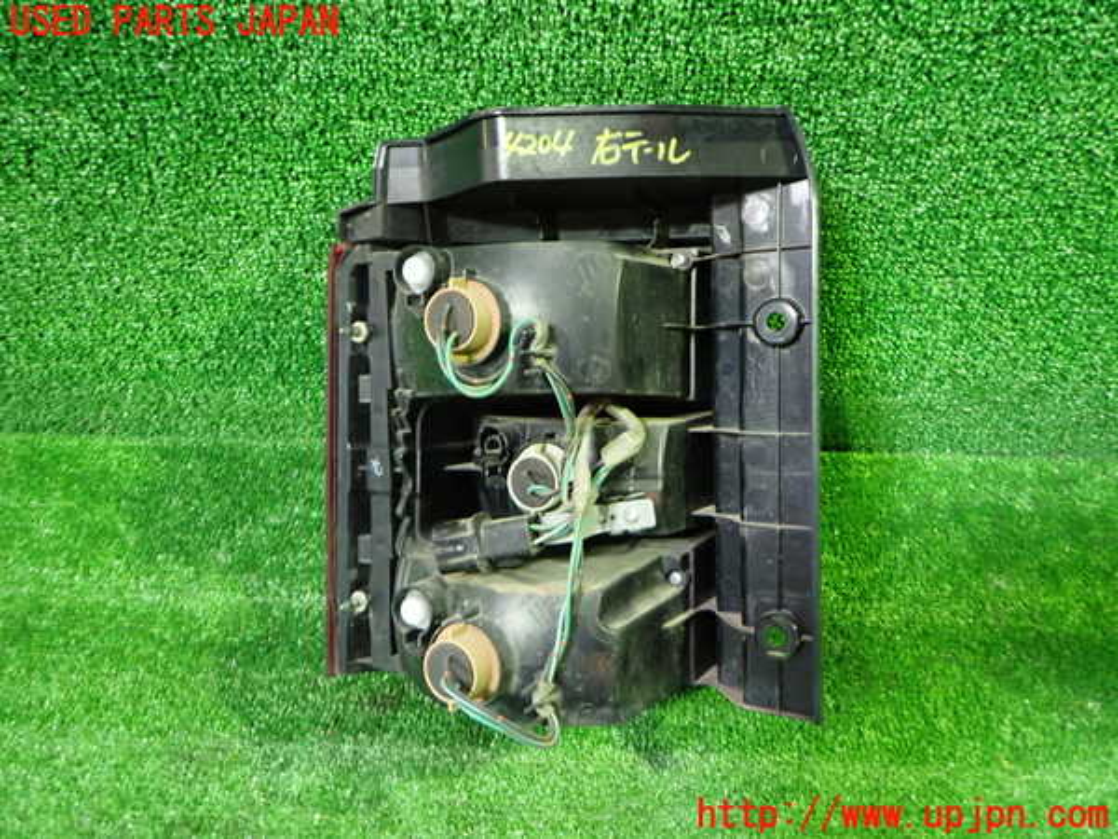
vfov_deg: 54.9
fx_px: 807
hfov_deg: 69.4
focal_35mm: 25
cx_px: 559
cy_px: 420
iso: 640
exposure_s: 1/30
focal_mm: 4.5
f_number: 2
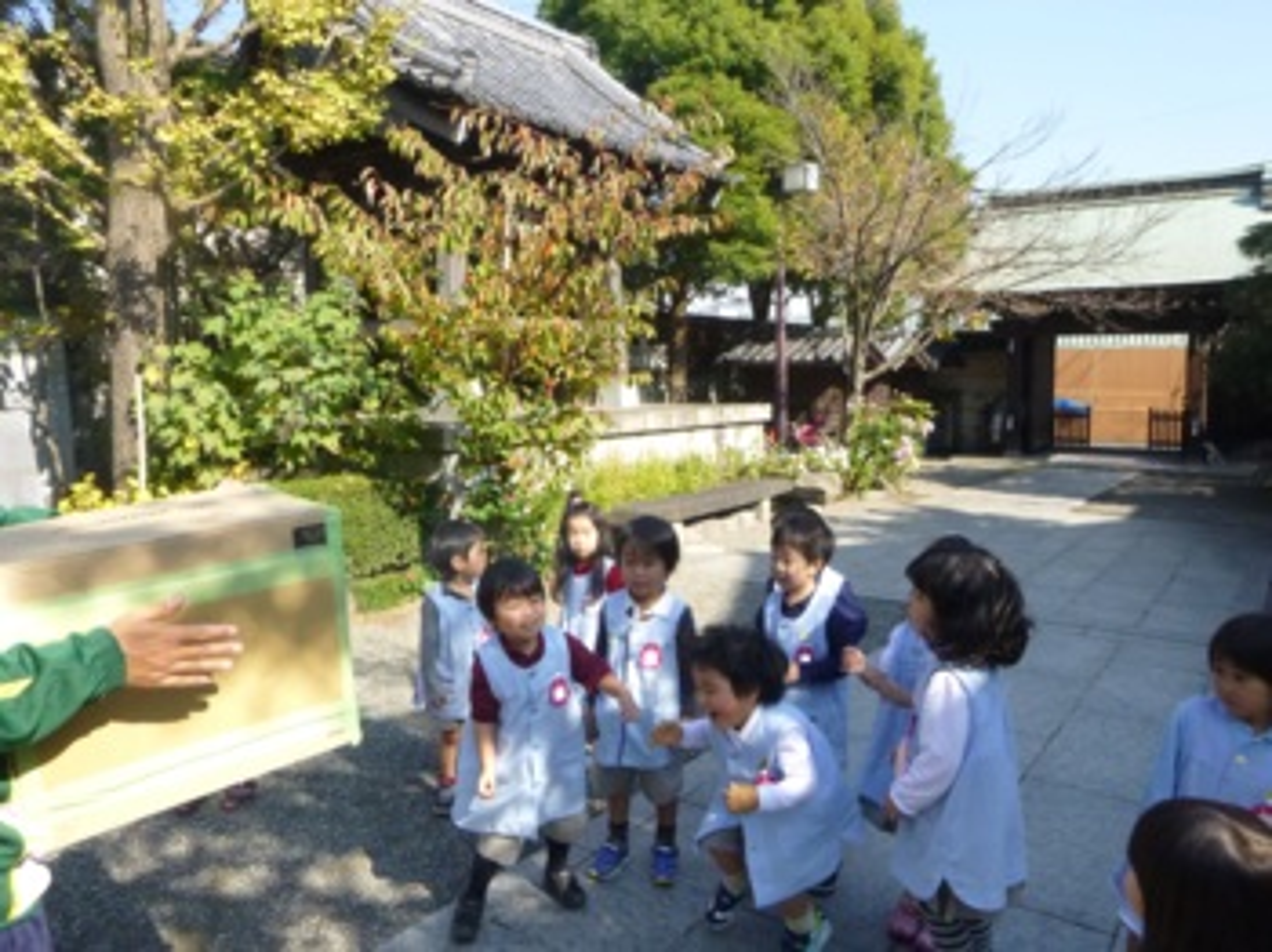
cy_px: 476
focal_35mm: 25
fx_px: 918
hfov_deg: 69.4
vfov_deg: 54.8
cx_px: 636
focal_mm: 4.5
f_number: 3.9
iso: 250
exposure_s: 1/500
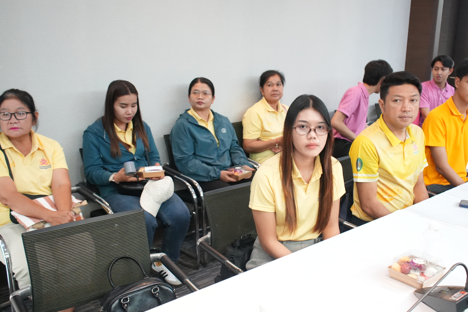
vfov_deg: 34.2
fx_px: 507
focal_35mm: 39
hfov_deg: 49.5
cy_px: 169
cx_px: 255
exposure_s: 1/160
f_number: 4
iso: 5000
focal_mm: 30
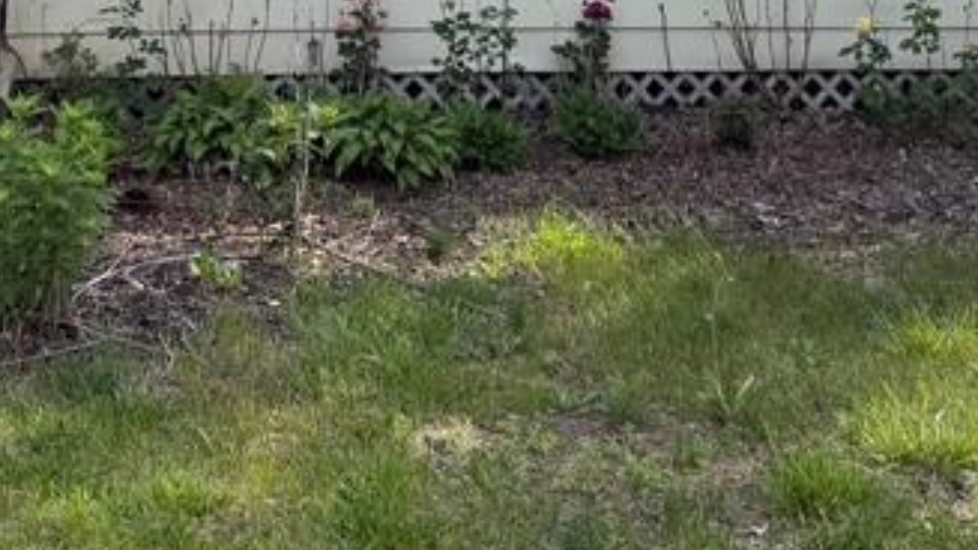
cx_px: 287
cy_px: -484
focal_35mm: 82
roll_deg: -0.2
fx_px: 2127
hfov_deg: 25.7
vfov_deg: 13.1
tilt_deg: +8.2
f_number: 1.78
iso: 100
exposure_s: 1/1618
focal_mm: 6.76
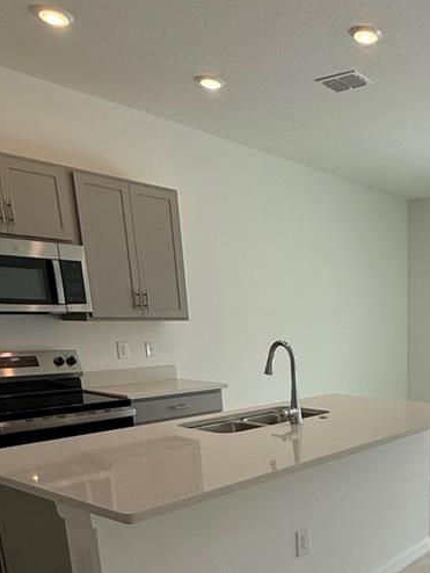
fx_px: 563
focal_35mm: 34
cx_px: 427
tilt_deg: -14.2
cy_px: 464
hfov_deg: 37.5
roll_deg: -1.1
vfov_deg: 50.4
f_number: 2.2
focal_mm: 2.22
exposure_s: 1/338
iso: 64
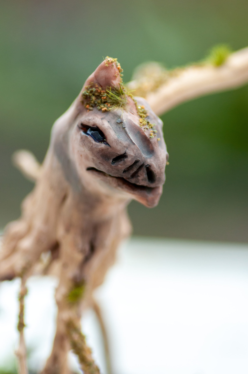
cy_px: 187
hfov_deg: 10.1
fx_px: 1399
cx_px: 124
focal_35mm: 135
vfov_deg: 15.2
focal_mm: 90
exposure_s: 1/1000
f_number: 4.5
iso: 500
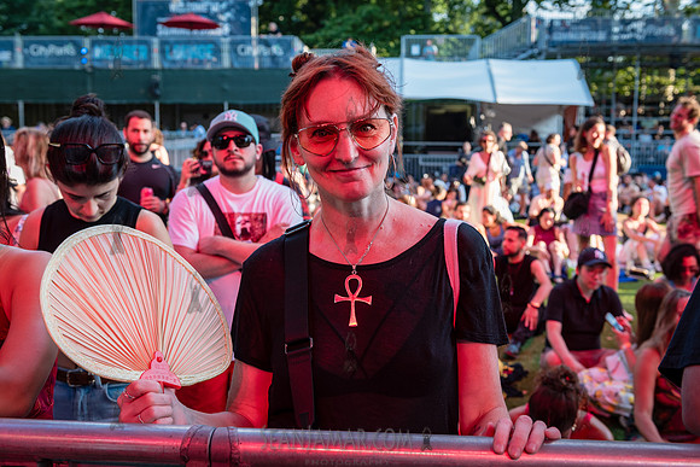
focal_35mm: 38
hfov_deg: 50.7
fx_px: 739
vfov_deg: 35.1
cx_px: 350
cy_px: 234
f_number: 4.5
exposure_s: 1/250
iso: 400
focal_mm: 38
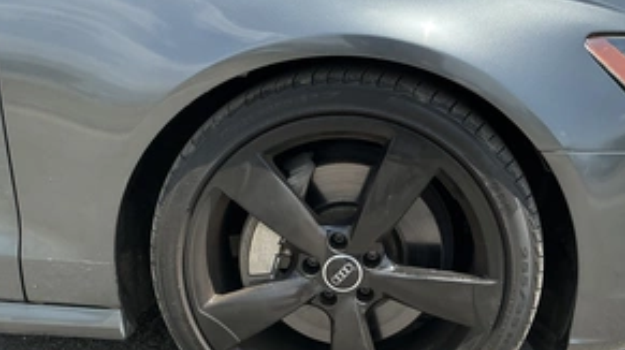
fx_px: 695
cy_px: 258
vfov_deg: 27.9
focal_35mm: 42
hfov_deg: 48.4
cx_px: 335
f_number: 1.8
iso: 25
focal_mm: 3
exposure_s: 1/1035
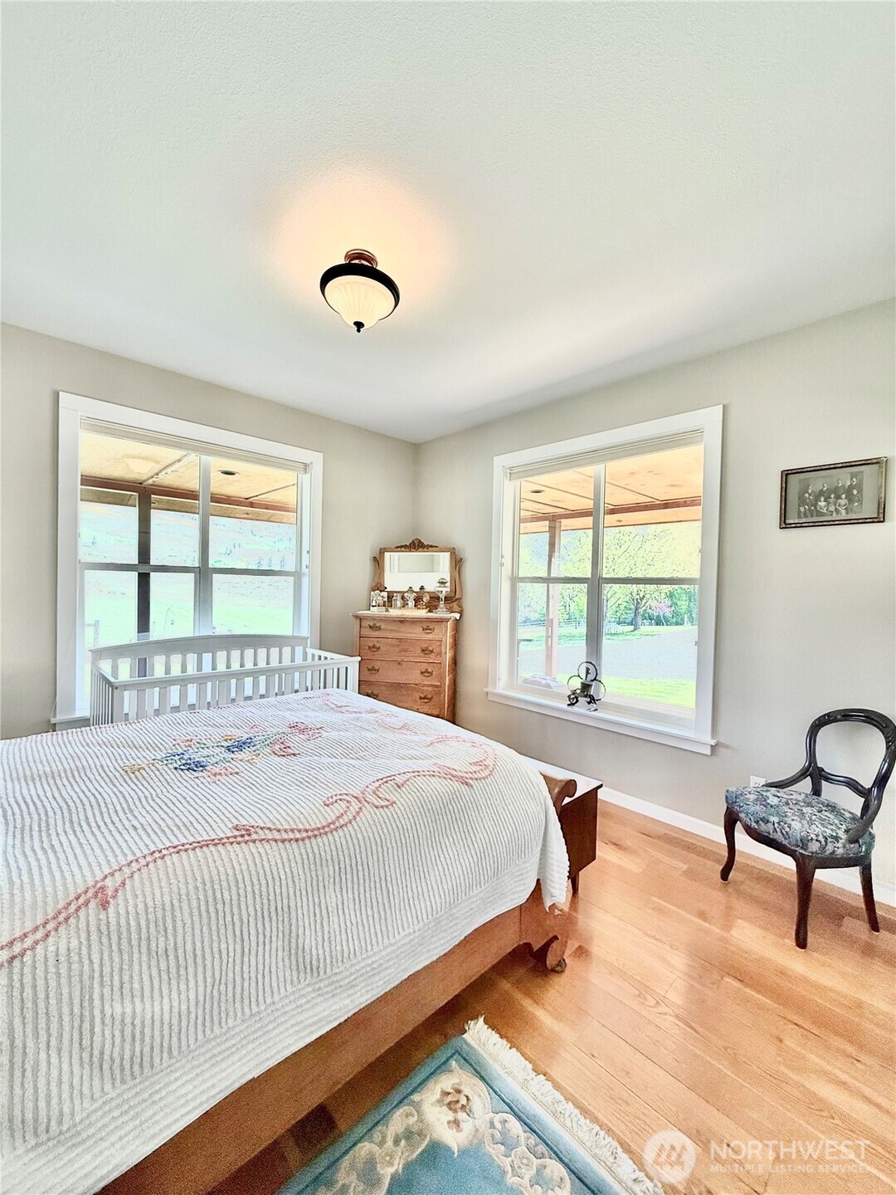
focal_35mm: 14
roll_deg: -1.5
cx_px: 448
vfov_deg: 102.1
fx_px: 483
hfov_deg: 85.7
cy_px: 598
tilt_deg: -0.7
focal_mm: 2.22
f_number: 2.2
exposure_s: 1/120
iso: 80
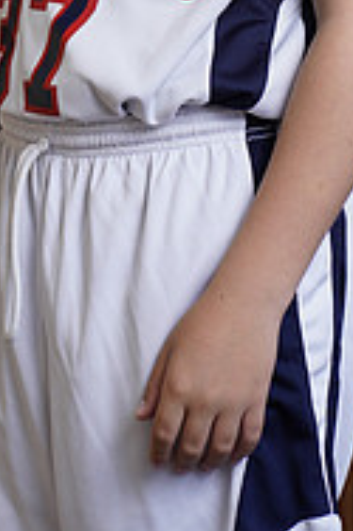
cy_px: -268
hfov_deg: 5.2
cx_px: 99
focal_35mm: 262
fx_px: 3860
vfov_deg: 7.7
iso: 200
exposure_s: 1/250
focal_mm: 85
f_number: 5.6
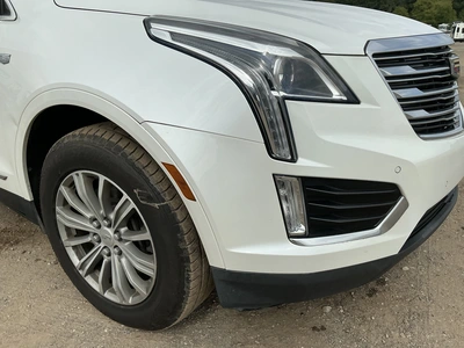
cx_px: 232
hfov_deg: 63.4
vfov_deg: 49.7
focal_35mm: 28
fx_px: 375
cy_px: 174
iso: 25
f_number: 1.8
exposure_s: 1/2320
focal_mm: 3
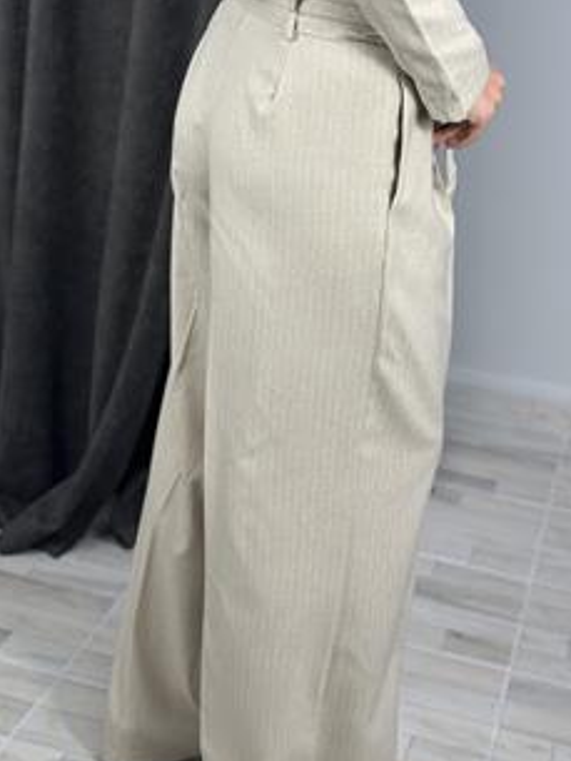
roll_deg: -4.6
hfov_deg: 22.6
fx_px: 1429
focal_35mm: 65
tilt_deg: -38.3
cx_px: 259
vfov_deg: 29.7
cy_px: 306
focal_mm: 6.86
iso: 100
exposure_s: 1/100
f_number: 1.78
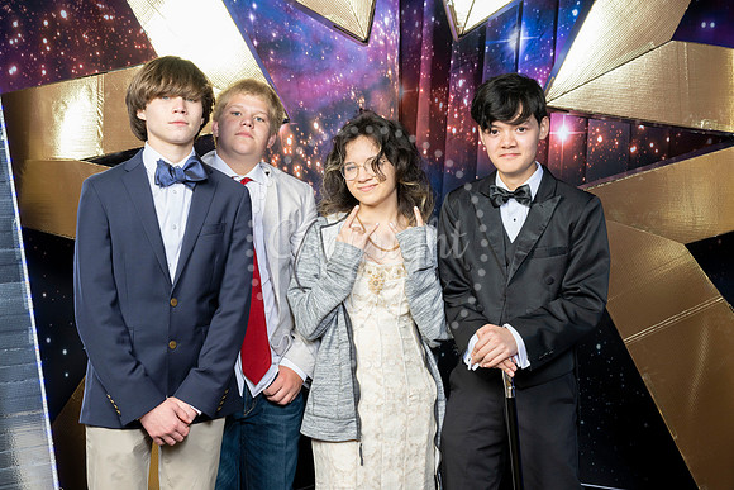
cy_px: 245
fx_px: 999
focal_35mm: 49
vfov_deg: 27.5
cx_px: 367
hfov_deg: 40.3
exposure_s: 1/160
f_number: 9
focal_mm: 49
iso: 320
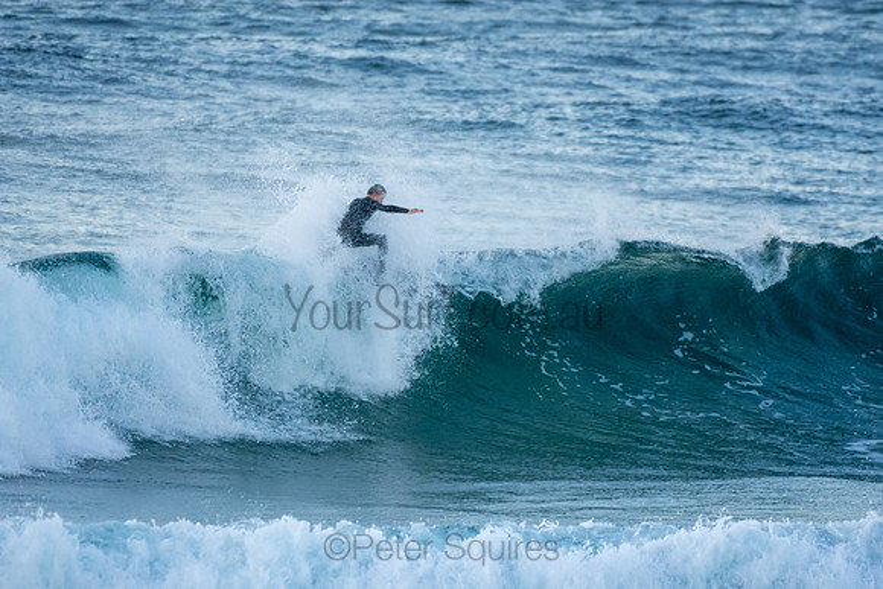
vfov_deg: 1.8
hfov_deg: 2.7
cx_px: 442
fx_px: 18399
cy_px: 294
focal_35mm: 750
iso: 1400
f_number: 5.6
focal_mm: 500
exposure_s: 1/1250
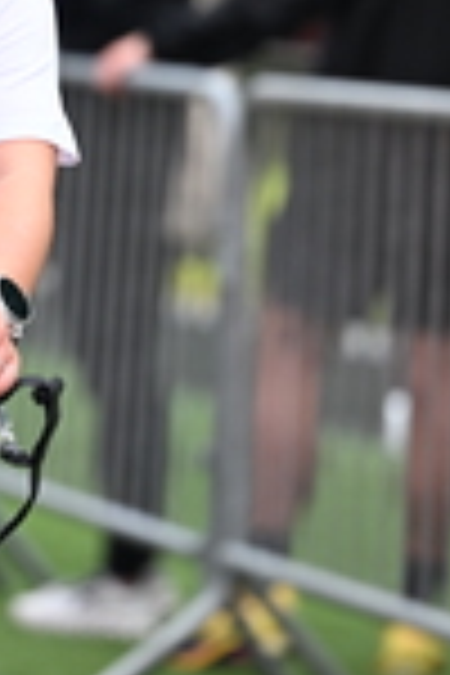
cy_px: -153
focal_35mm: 422
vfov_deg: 4.9
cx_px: -137
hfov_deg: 3.3
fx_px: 7912
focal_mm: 115
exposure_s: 1/2000
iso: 640
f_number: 2.8
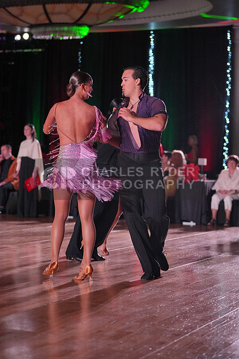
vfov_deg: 23.1
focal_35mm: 88
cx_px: 120
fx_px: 876
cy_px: 180
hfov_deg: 15.5
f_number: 2.8
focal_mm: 88
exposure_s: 1/800
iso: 2000
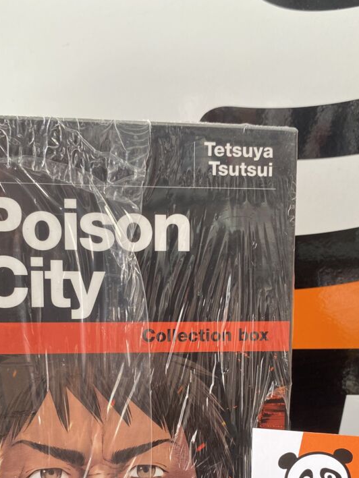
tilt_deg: -6.5
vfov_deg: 41.7
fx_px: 608
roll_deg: +0.3
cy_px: 357
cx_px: 149
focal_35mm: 44
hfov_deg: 32.8
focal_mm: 4.25
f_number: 1.8
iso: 125
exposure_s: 1/109
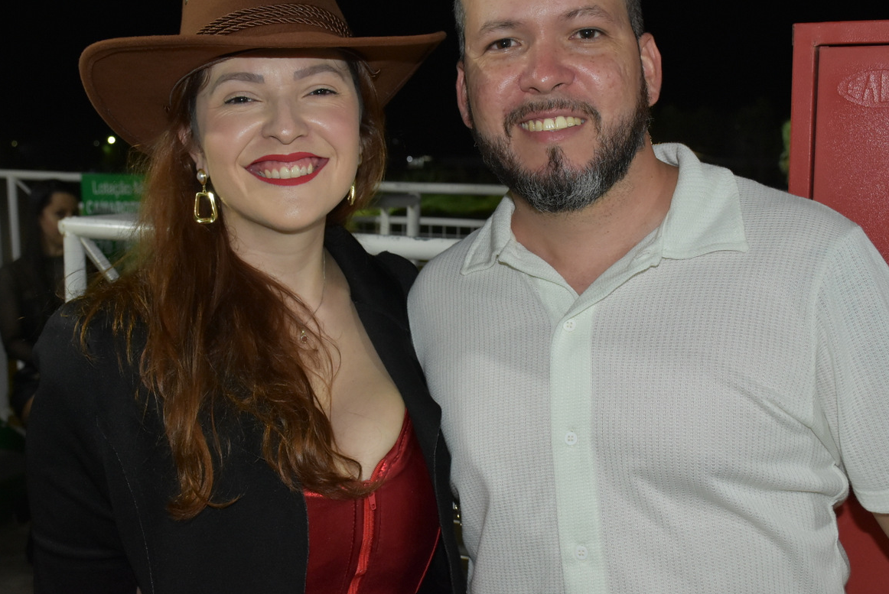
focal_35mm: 47
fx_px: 1162
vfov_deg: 28.7
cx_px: 458
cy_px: 259
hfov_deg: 41.9
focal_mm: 26
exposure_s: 1/60
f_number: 5.6
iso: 1600
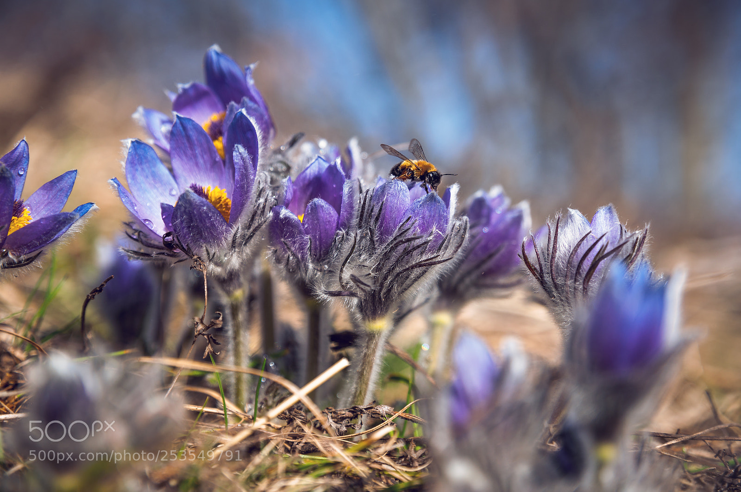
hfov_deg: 27.0
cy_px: 246
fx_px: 1542
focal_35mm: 75
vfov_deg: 18.1
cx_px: 370
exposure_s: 1/800
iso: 100
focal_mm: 50
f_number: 4
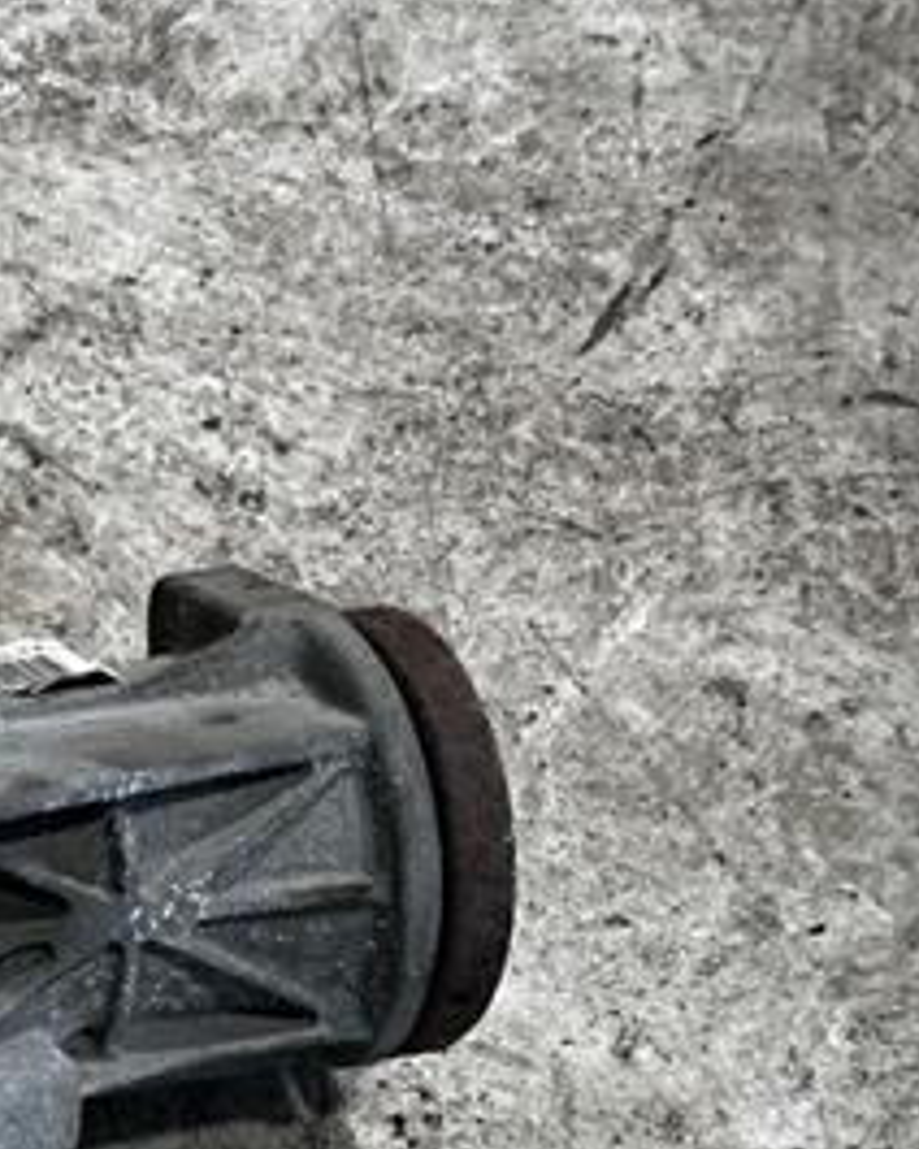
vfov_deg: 16.8
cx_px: -321
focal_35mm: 113
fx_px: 3842
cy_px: 1010
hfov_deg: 13.1
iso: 100
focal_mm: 6.86
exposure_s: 1/100
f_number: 1.78
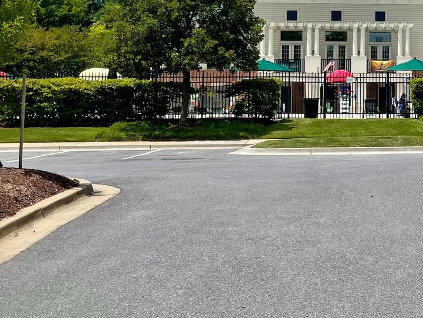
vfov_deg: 20.2
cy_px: 15
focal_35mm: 71
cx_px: 401
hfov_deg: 26.3
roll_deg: +0.2
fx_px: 868
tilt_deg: +5.7
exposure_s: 1/4202
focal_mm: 5.1
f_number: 1.6
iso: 32
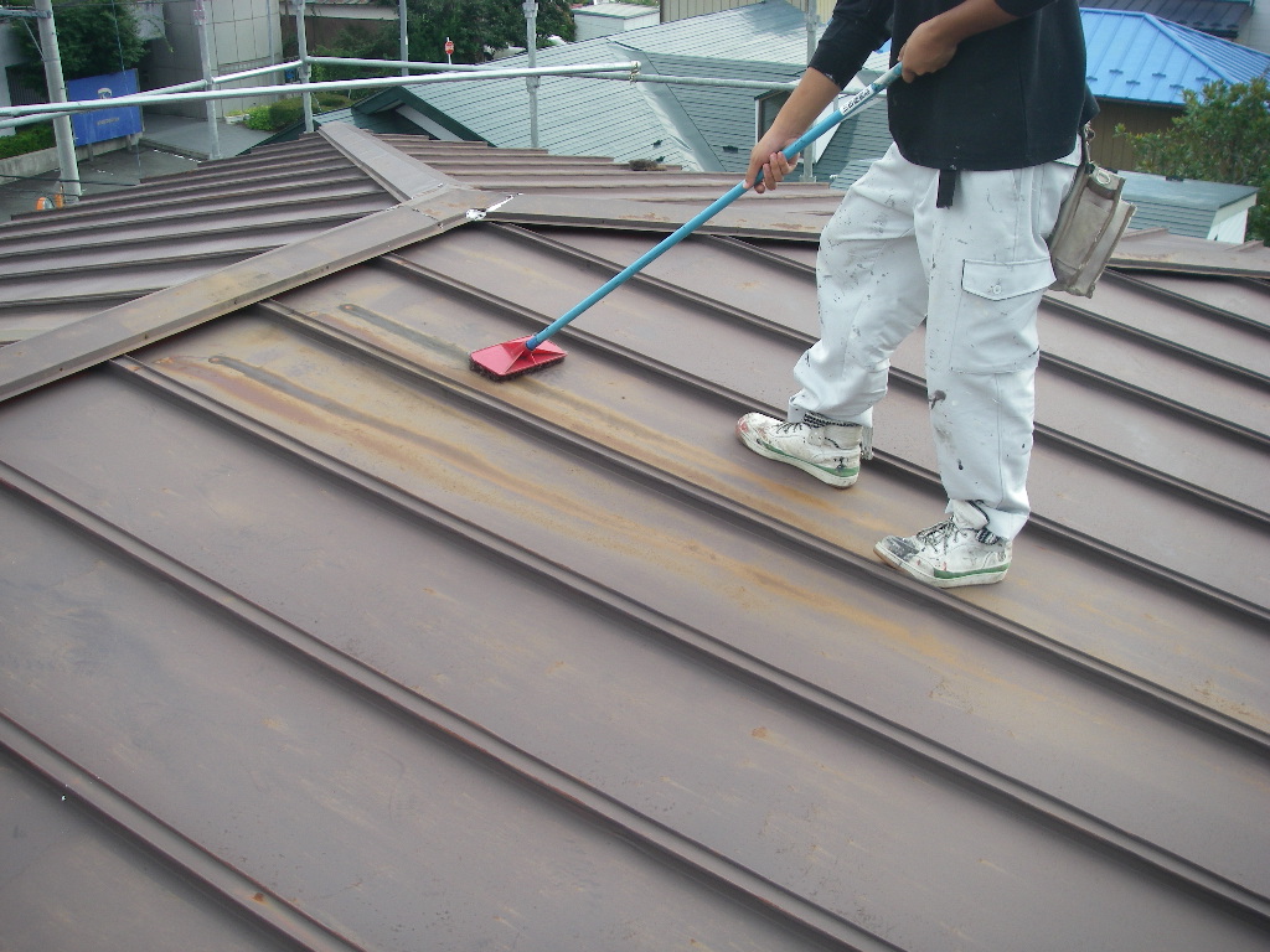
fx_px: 1394
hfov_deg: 49.0
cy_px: 476
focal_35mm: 38
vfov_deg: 37.7
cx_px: 635
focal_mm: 6.3
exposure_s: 1/250
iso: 64
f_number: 3.3
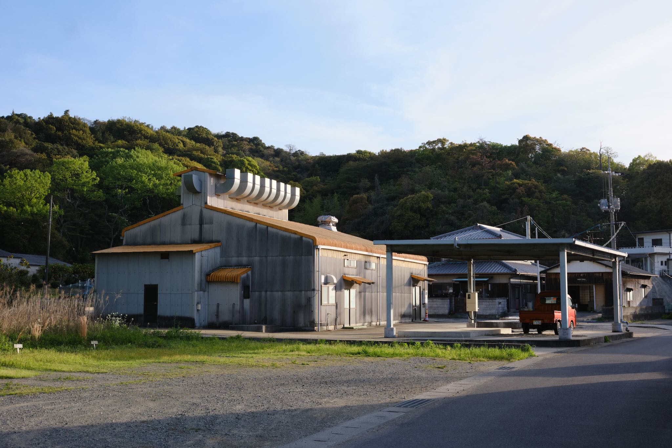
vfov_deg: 32.6
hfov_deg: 47.4
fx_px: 765
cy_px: 224
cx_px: 336
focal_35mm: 41
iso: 250
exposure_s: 1/250
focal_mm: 27
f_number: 7.1
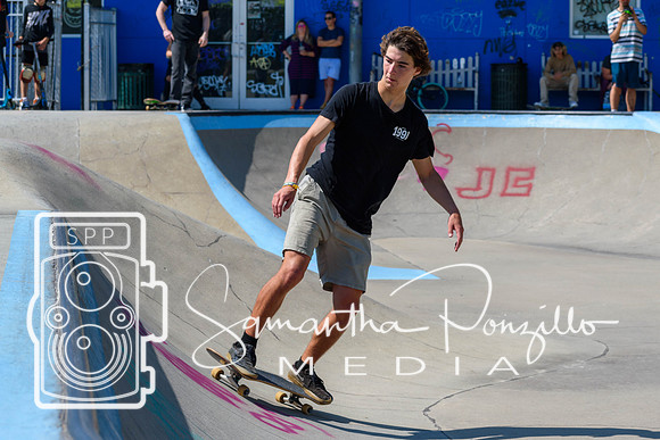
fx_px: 2475
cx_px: 330
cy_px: 220
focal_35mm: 135
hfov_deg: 15.2
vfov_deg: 10.2
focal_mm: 90
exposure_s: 1/1000
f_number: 8
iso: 200
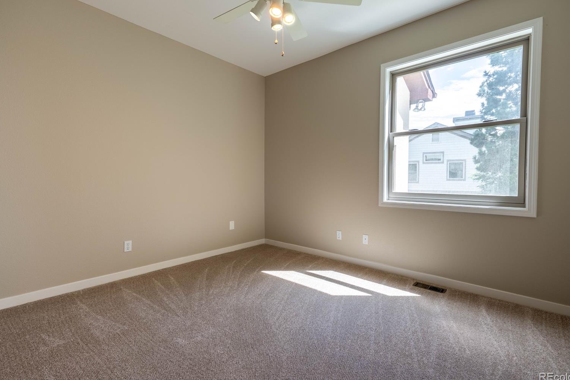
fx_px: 269
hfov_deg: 93.2
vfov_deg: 70.4
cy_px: 183
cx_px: 297
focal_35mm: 17
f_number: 8
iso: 320
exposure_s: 1/1000
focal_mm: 16
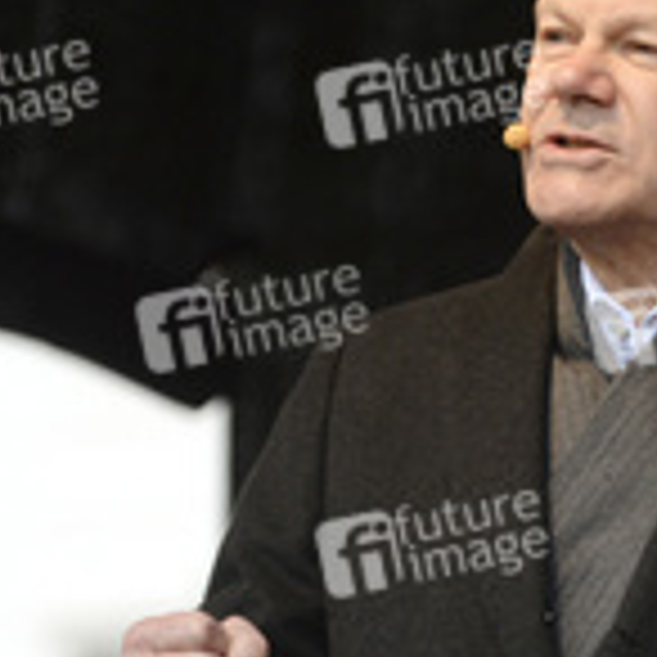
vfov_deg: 3.9
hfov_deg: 3.9
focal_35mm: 445
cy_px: 432
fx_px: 9556
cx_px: 760
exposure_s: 1/500
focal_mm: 170
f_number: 5.6
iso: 800
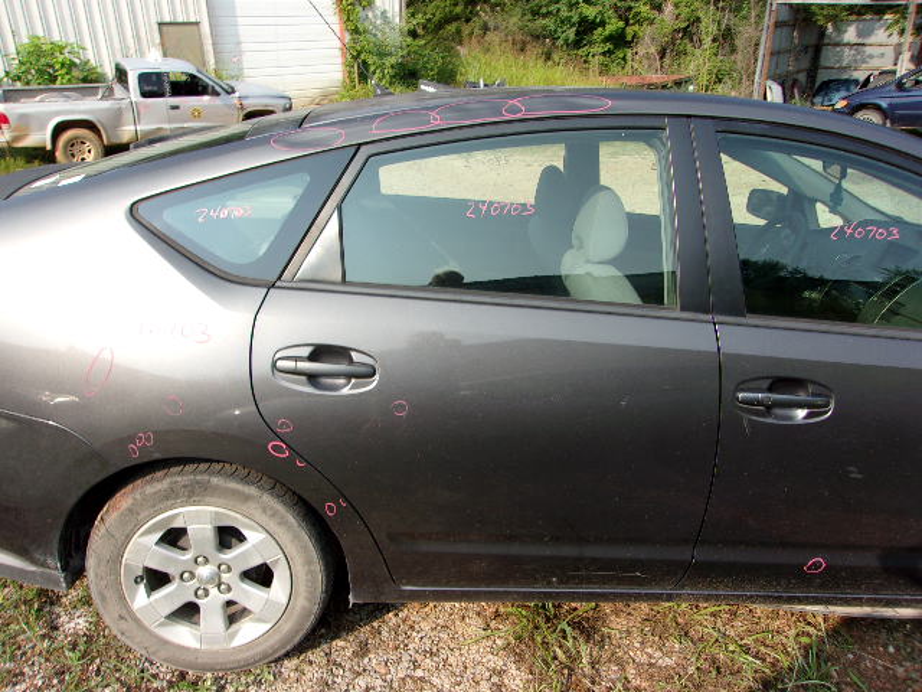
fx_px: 719
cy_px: 346
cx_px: 461
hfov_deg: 65.3
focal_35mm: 27
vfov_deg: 51.4
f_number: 10.4
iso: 80
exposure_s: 1/40
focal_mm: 4.9
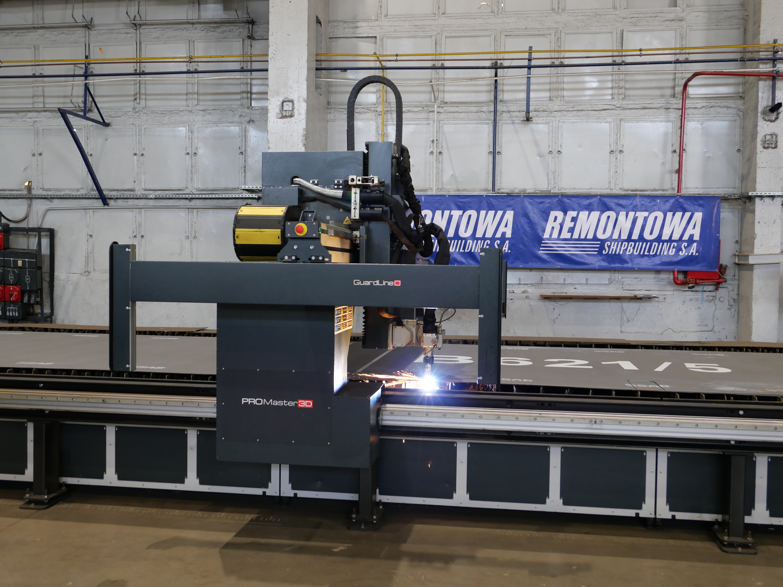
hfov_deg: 52.6
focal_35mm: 35
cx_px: 392
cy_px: 294
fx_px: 792
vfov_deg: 40.7
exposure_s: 1/125
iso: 800
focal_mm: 15.7
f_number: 2.3
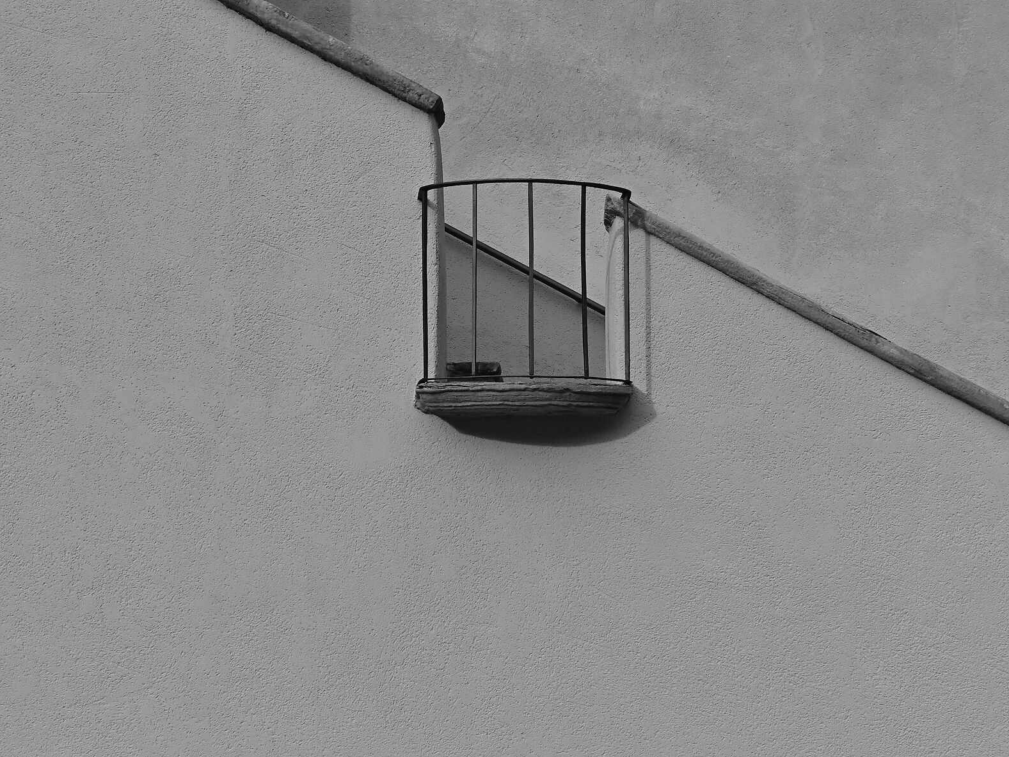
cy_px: 330
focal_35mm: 60
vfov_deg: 24.3
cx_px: 511
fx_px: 1760
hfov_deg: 32.0
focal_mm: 27.5
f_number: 8
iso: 250
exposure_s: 1/250
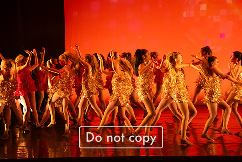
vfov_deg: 13.7
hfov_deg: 20.4
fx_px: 673
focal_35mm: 100
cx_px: 121
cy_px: 81
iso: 4000
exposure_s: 1/500
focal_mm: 98
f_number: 4.5
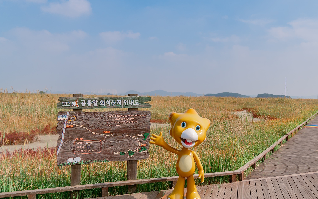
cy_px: 78
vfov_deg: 35.2
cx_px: 214
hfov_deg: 52.9
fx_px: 312
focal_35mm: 36
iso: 100
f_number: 4
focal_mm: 24
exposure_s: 1/1250
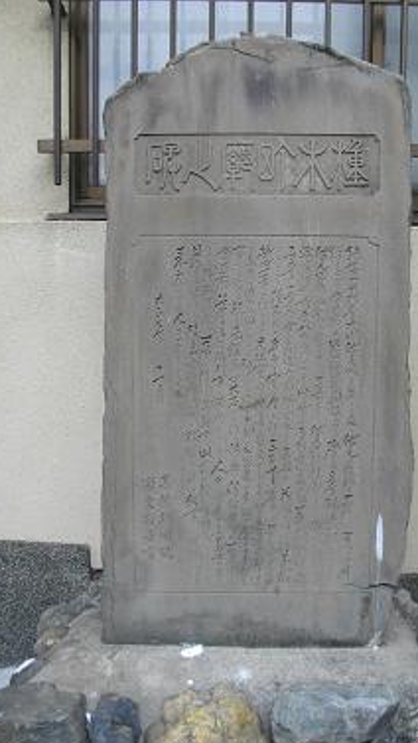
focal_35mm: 36
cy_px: 381
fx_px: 710
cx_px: 262
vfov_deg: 55.3
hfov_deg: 32.7
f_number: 2.9
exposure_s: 1/320
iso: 100
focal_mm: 5.7
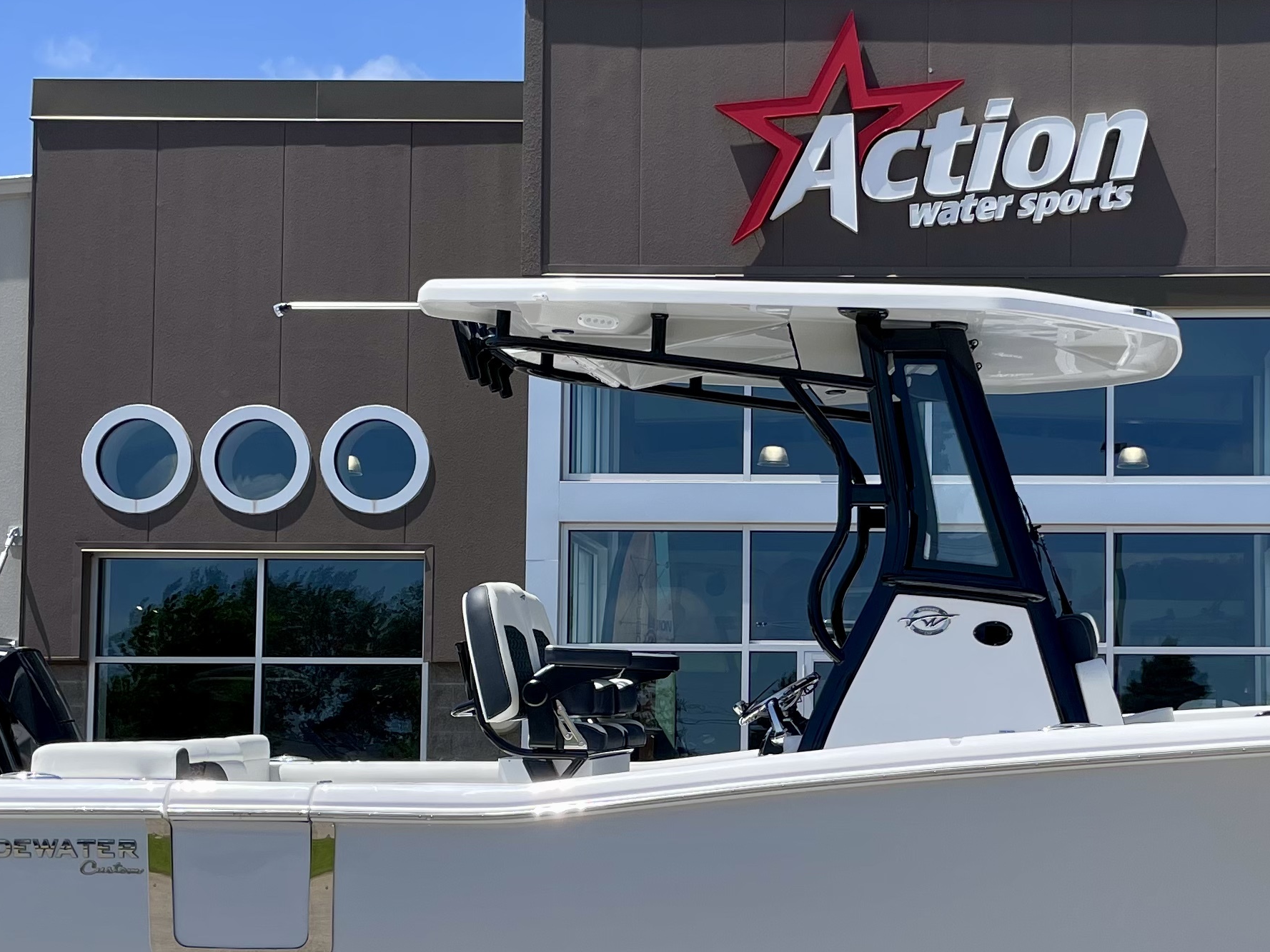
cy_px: 661
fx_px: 2165
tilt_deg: +2.3
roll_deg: +0.3
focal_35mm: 59
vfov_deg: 24.7
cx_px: 918
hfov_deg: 32.2
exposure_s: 1/3125
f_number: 1.6
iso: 32
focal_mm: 4.2
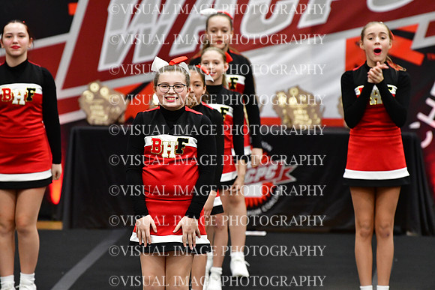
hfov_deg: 6.9
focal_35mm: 300
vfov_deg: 4.6
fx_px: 3626
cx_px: 218
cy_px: 145
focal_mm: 200
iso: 5000
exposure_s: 1/500
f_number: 3.5
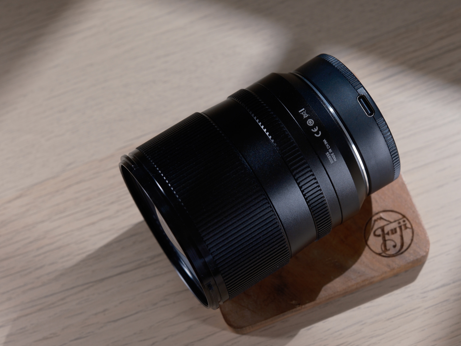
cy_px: 173
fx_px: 1212
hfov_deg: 21.5
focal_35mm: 91
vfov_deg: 16.2
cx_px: 254
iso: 640
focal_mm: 56
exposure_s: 1/70
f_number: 5.6
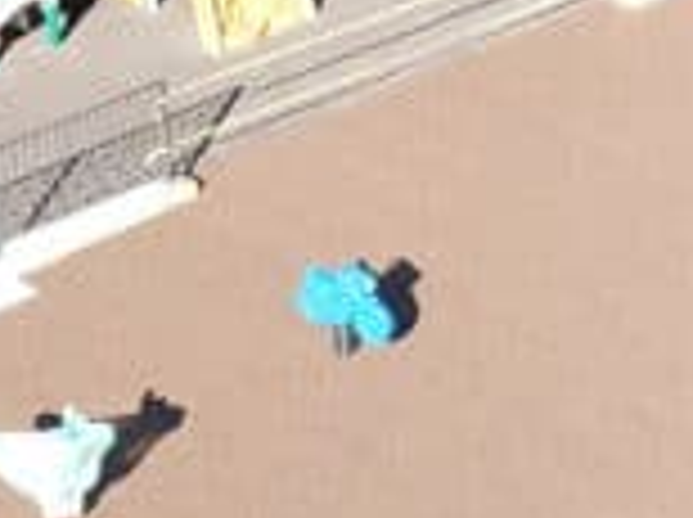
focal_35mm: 173
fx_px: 3458
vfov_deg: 8.3
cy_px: 901
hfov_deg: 11.4
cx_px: 630
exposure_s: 1/453
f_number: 2.2
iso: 100
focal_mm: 4.73
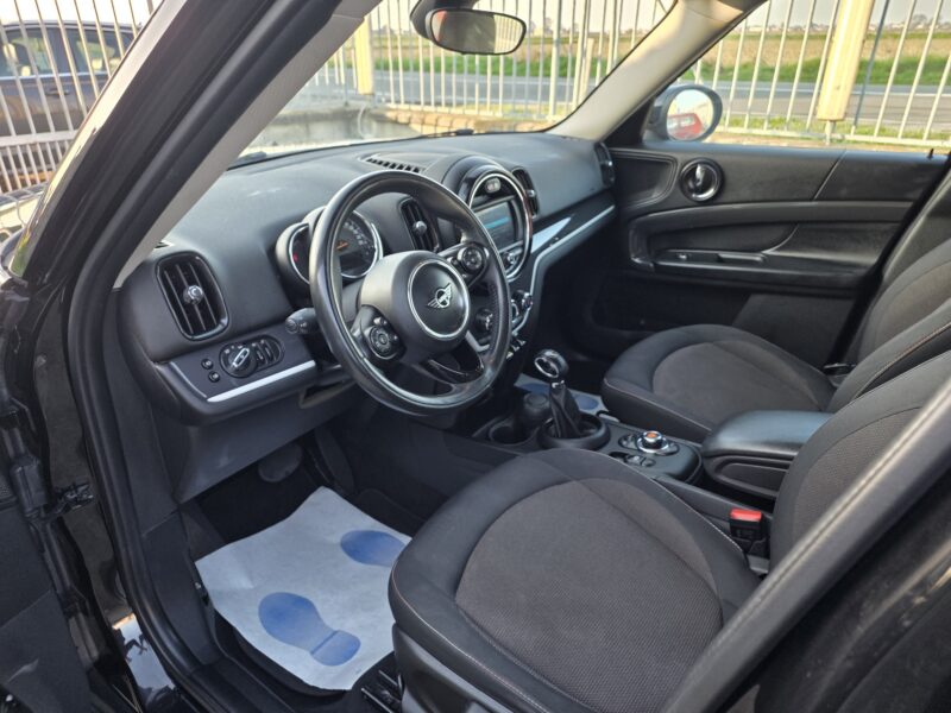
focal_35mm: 23
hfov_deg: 73.9
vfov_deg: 58.9
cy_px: 356
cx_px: 476
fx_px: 632
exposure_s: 1/180
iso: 100
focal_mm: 6.25
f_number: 1.7
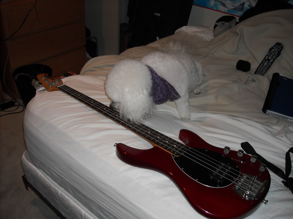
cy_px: 110
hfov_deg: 52.6
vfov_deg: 40.7
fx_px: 296
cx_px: 146
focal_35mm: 35
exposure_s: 1/60
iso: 200
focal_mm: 5.7
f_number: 2.8
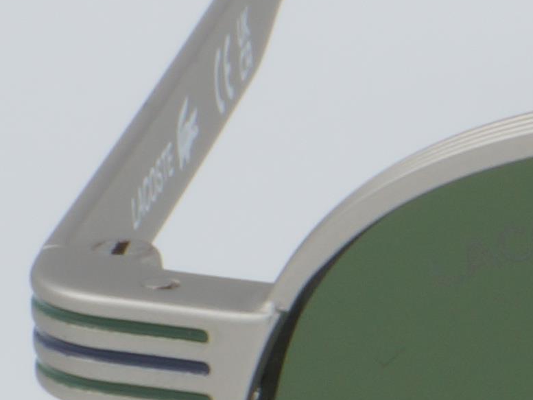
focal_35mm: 557
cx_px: 2013
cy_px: 660
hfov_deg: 3.4
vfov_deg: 2.7
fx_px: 8578
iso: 100
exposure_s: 1/4
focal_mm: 50
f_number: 32
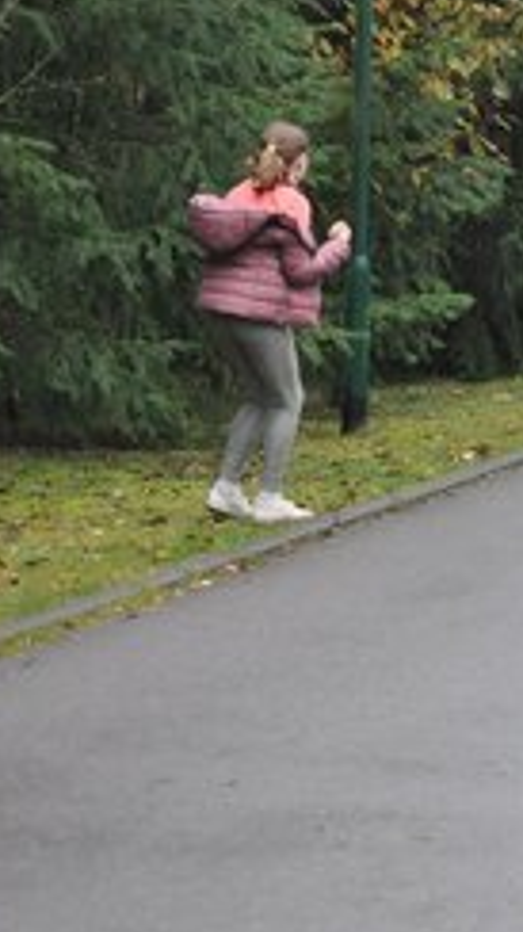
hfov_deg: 5.9
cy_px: 432
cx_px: 538
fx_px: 5086
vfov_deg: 10.5
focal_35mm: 206
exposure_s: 1/400
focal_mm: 80
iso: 1600
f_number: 4.5
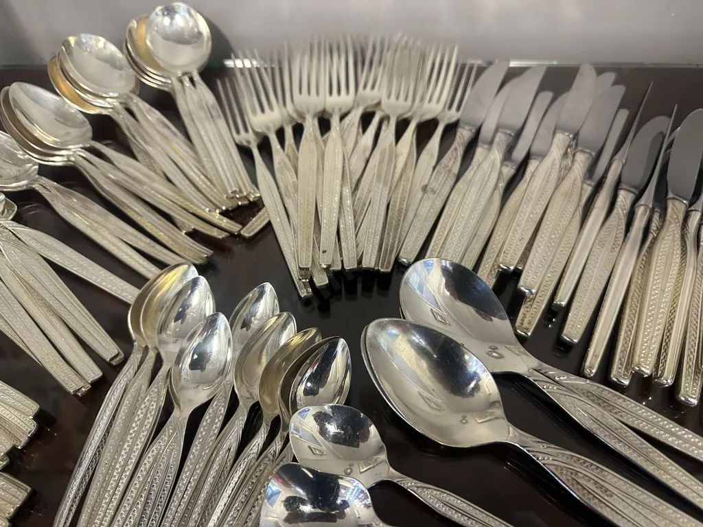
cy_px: 264
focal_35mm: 24
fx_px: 487
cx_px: 352
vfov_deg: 56.8
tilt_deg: -55.0
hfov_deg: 71.6
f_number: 1.78
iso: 320
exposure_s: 1/50
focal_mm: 6.86
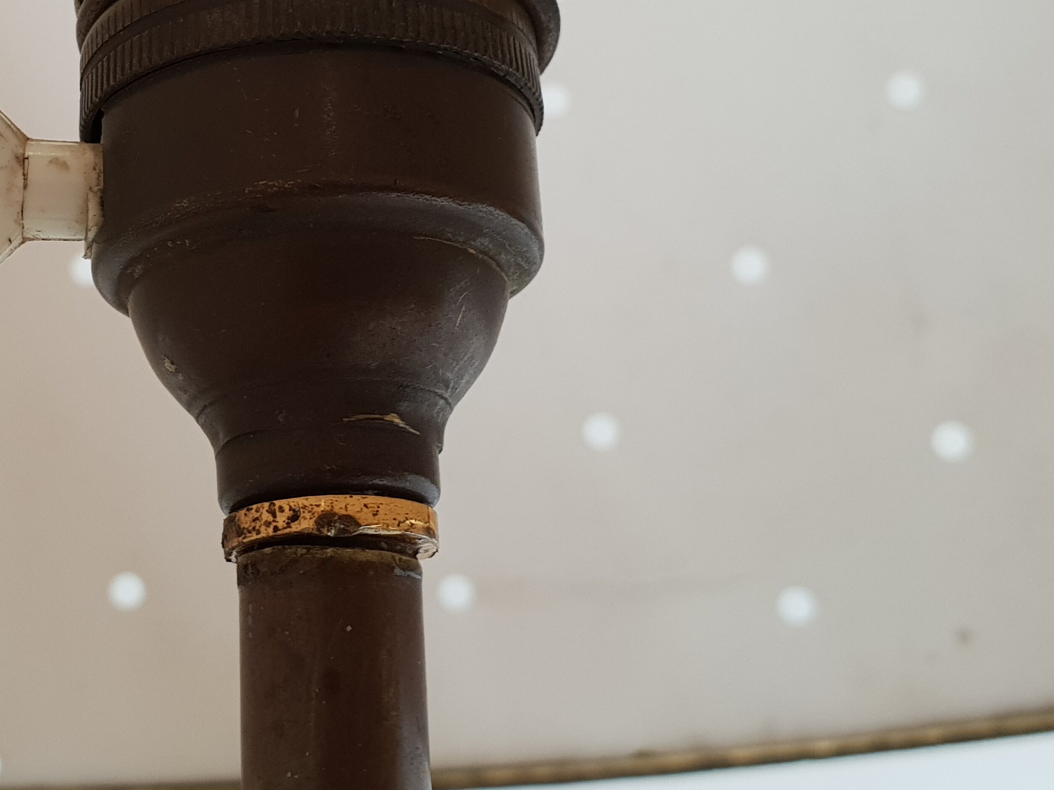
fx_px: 1279
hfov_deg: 43.0
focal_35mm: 42
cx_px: 228
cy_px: 268
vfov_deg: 34.1
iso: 125
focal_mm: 4.3
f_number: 2.4
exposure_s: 1/50
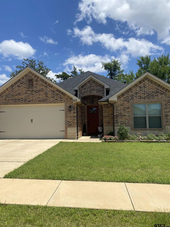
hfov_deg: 53.1
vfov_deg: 67.3
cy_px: 114
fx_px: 170
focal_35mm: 26
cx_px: 85
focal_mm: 4.25
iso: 32
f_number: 1.8
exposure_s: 1/3984
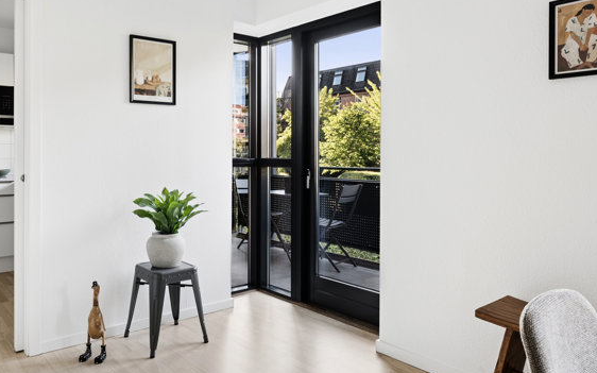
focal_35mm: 29
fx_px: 472
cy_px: 158
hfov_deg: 63.8
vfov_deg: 43.0
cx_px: 225
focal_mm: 20
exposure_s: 1/5
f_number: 11
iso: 160
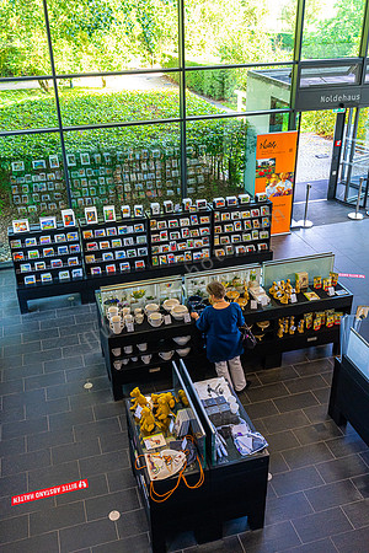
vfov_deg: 54.4
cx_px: 184
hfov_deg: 37.9
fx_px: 538
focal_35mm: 35
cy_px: 276
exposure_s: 1/160
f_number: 6.3
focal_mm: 35
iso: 4000
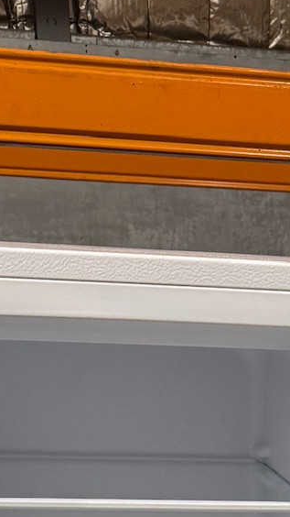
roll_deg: -1.8
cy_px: 910
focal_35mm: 95
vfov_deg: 18.2
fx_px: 1299
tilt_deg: -25.7
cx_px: 379
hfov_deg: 12.3
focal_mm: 6.76
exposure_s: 1/100
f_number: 1.78
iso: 200
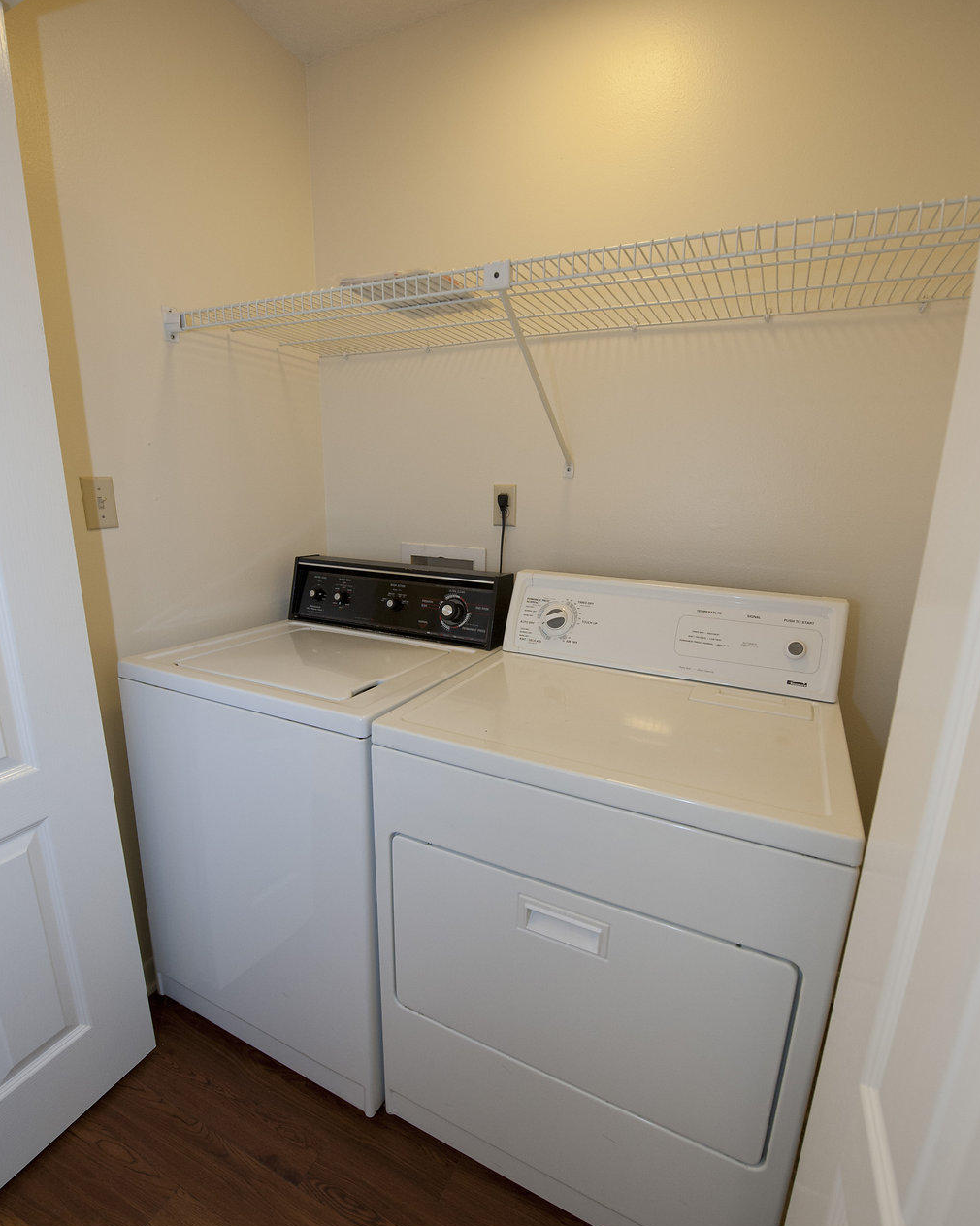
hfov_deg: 80.4
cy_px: 635
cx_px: 487
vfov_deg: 93.1
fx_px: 580
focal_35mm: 16
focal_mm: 14
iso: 1000
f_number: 5
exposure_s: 1/100
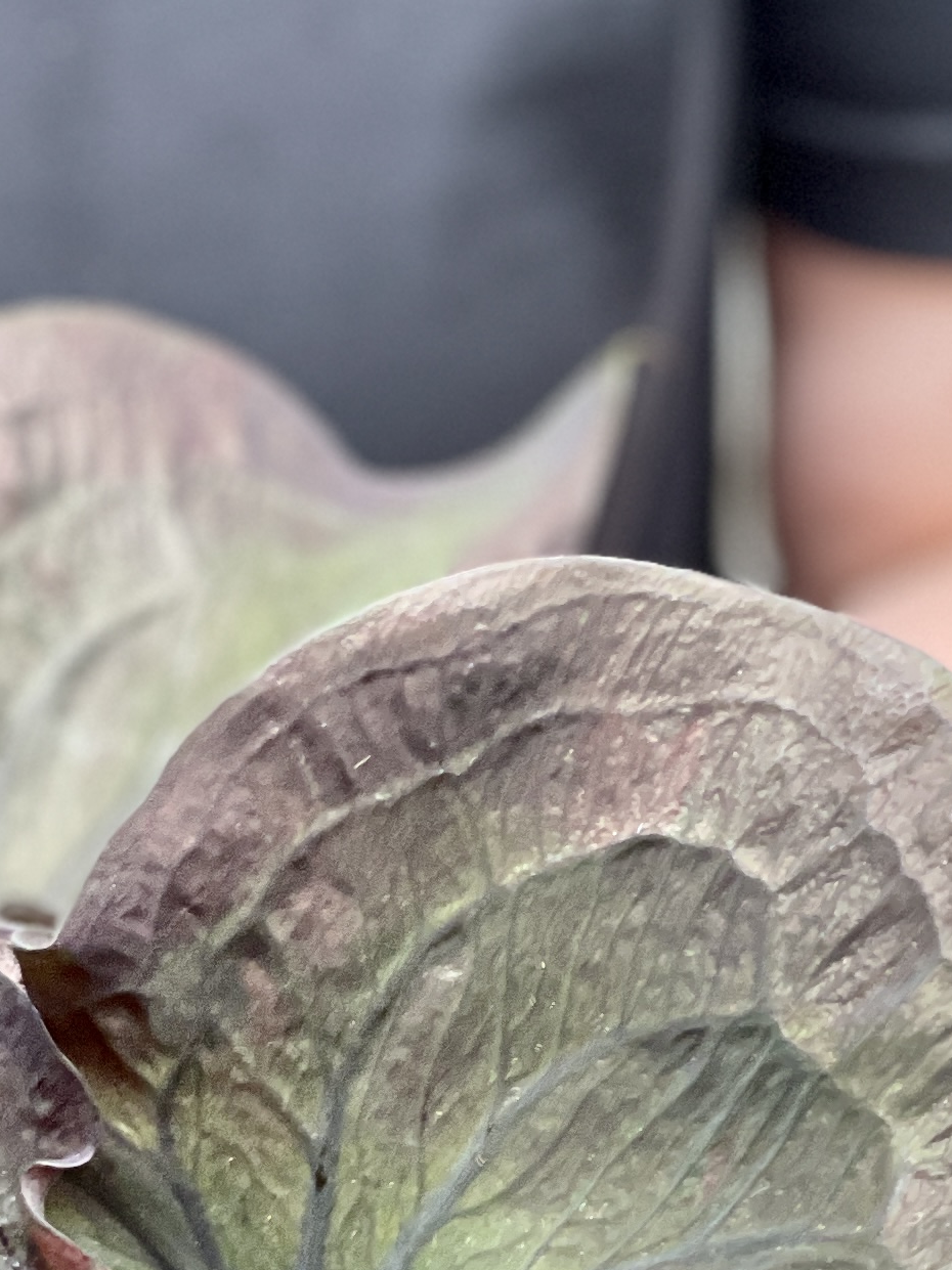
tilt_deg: -30.3
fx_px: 7631
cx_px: -337
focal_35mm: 208
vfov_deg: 9.4
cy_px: 1556
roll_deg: -1.2
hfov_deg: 7.1
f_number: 2.2
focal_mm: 7.5
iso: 125
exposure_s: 1/100
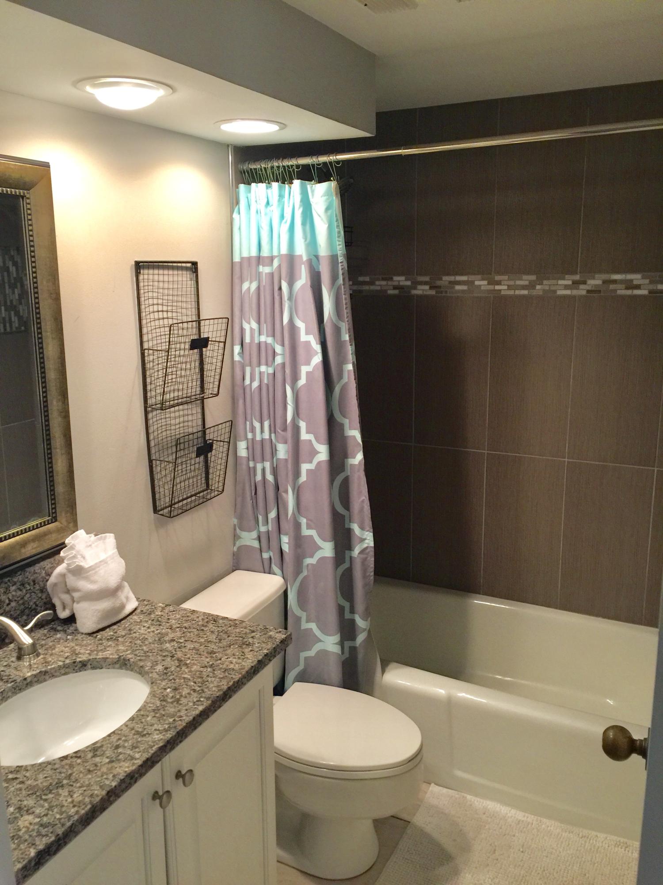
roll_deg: +0.8
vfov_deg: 61.7
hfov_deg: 48.2
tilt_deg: -12.7
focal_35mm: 29
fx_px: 741
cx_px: 332
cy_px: 442
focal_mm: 4.15
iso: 50
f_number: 2.2
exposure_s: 1/30
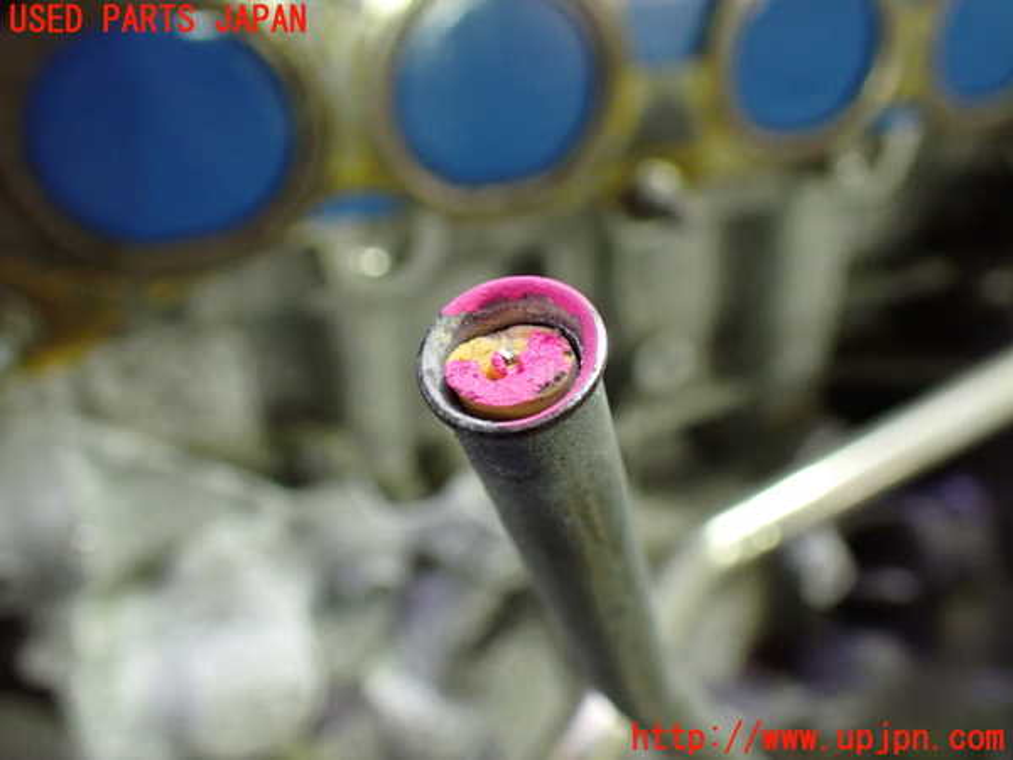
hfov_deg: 60.0
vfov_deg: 46.8
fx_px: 878
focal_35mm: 30
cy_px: 380
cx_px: 506
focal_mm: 5.4
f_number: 2.3
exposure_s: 1/30
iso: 800
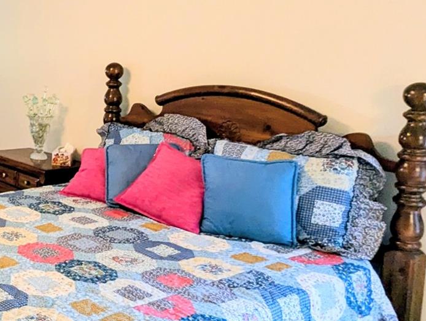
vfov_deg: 30.7
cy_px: 103
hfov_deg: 32.4
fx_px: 579
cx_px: -101
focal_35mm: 47
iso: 67
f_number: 2.2
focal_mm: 2.35
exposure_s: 1/30
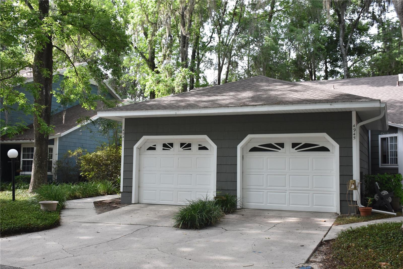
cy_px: 134
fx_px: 453
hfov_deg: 47.9
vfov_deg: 33.0
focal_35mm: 40
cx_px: 202
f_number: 7.1
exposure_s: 1/200
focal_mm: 27
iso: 800
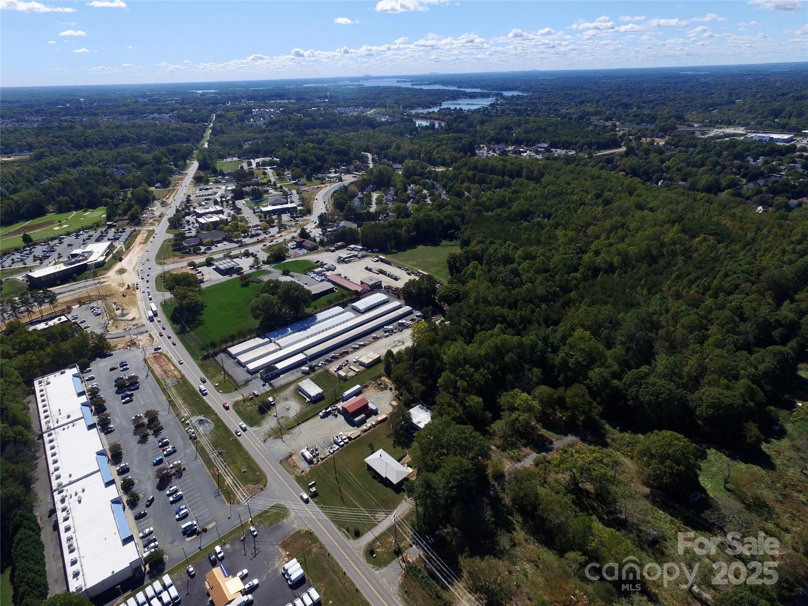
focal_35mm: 20
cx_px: 404
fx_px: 467
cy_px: 303
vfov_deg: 66.0
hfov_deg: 81.7
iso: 100
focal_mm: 3.61
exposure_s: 1/1307
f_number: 2.8
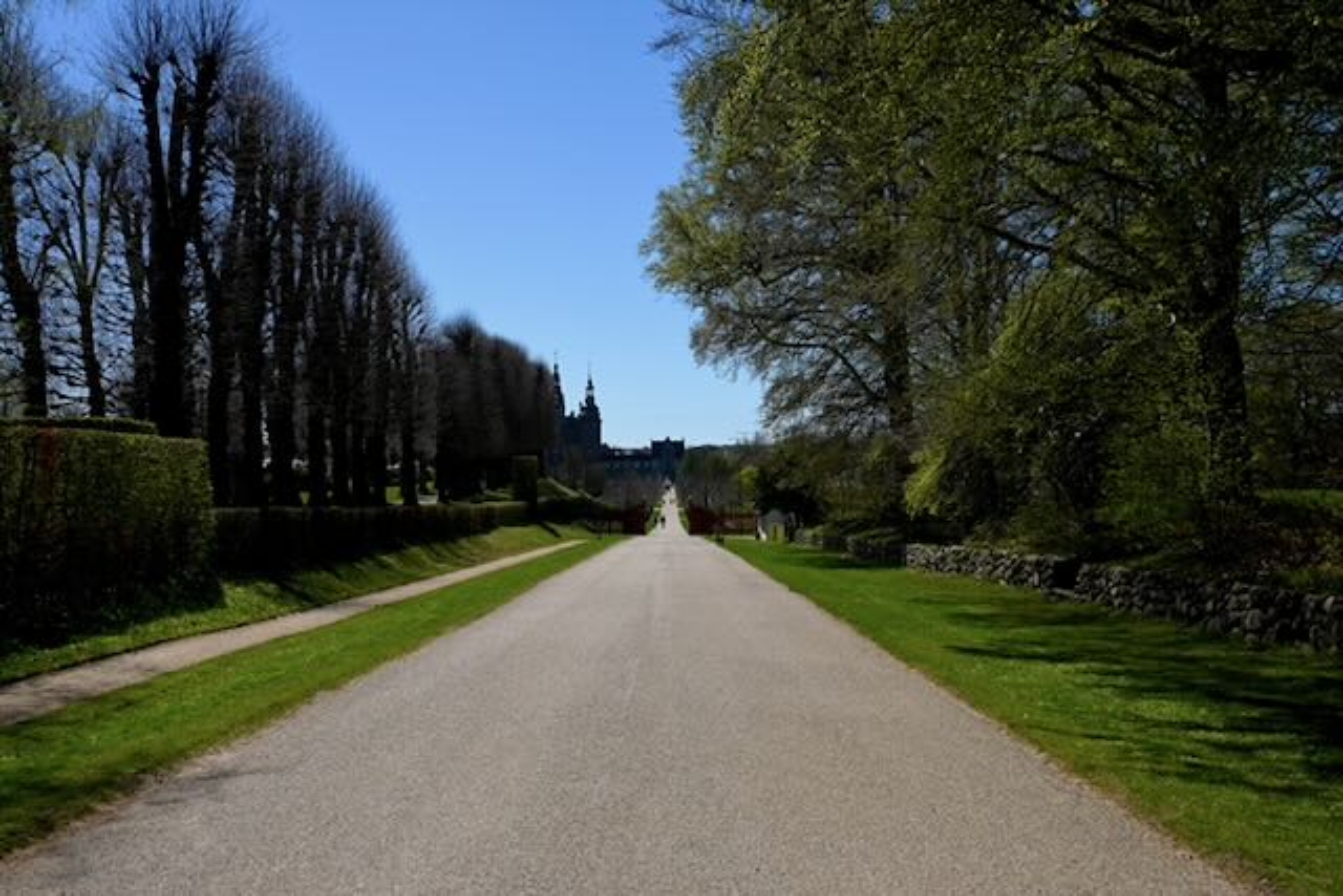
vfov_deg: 36.2
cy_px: 448
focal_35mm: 37
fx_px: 1371
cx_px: 672
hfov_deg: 52.2
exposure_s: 1/320
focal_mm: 24.5
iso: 100
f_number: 9
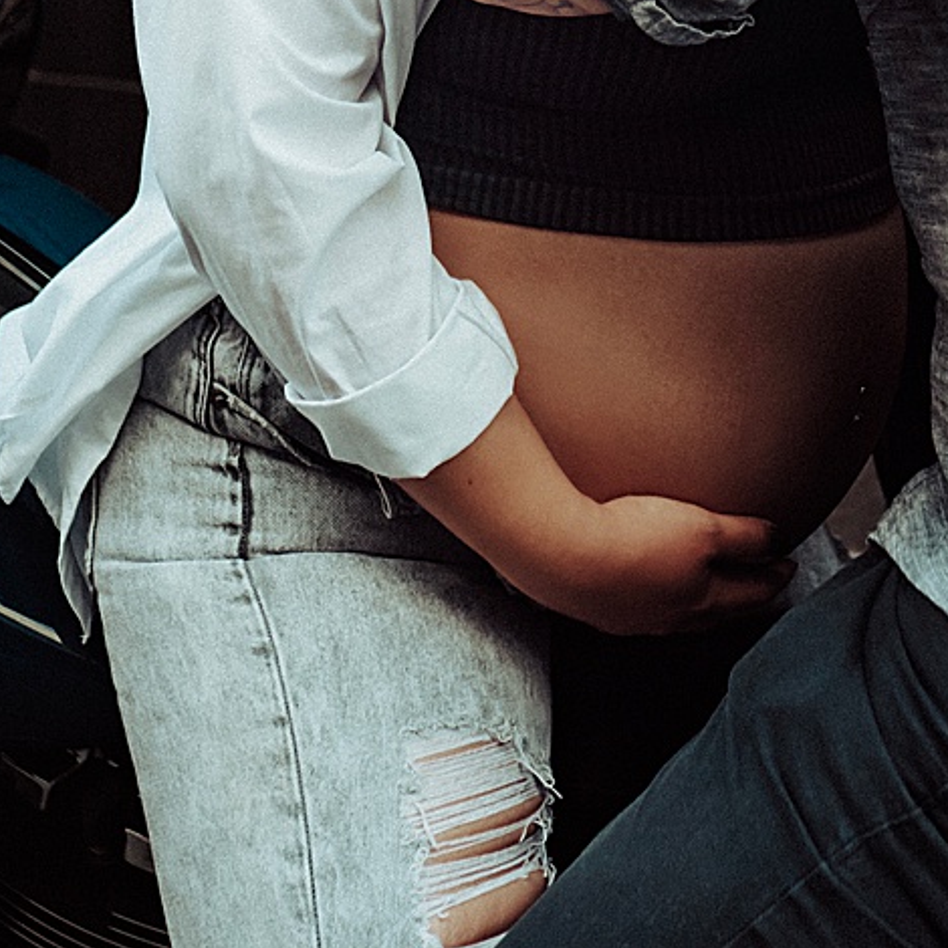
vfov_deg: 14.8
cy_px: -171
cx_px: 777
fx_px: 3532
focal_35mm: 114
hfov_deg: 15.2
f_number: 2.8
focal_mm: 35
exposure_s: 1/640
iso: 160
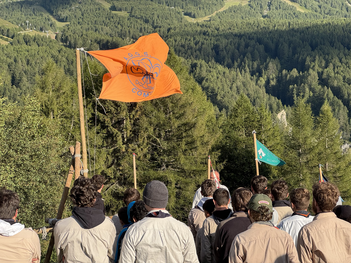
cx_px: 176
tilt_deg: -3.1
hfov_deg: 25.3
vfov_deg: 19.1
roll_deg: +2.2
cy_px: 132
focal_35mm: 77
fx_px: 781
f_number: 2.8
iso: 25
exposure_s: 1/380
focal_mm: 9
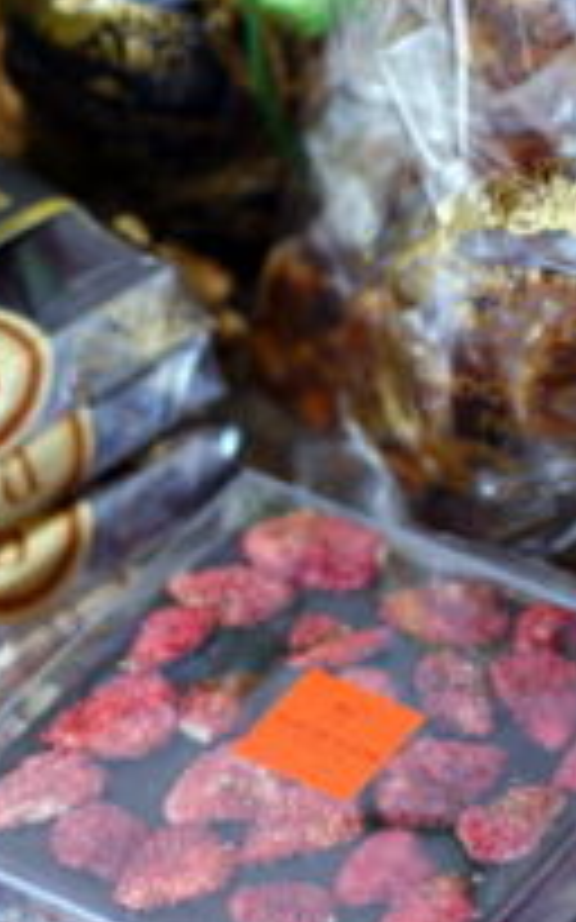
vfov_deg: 12.0
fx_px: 4398
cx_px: 126
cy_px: 609
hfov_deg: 7.5
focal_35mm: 175
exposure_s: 1/80
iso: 400
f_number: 2.8
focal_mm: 50
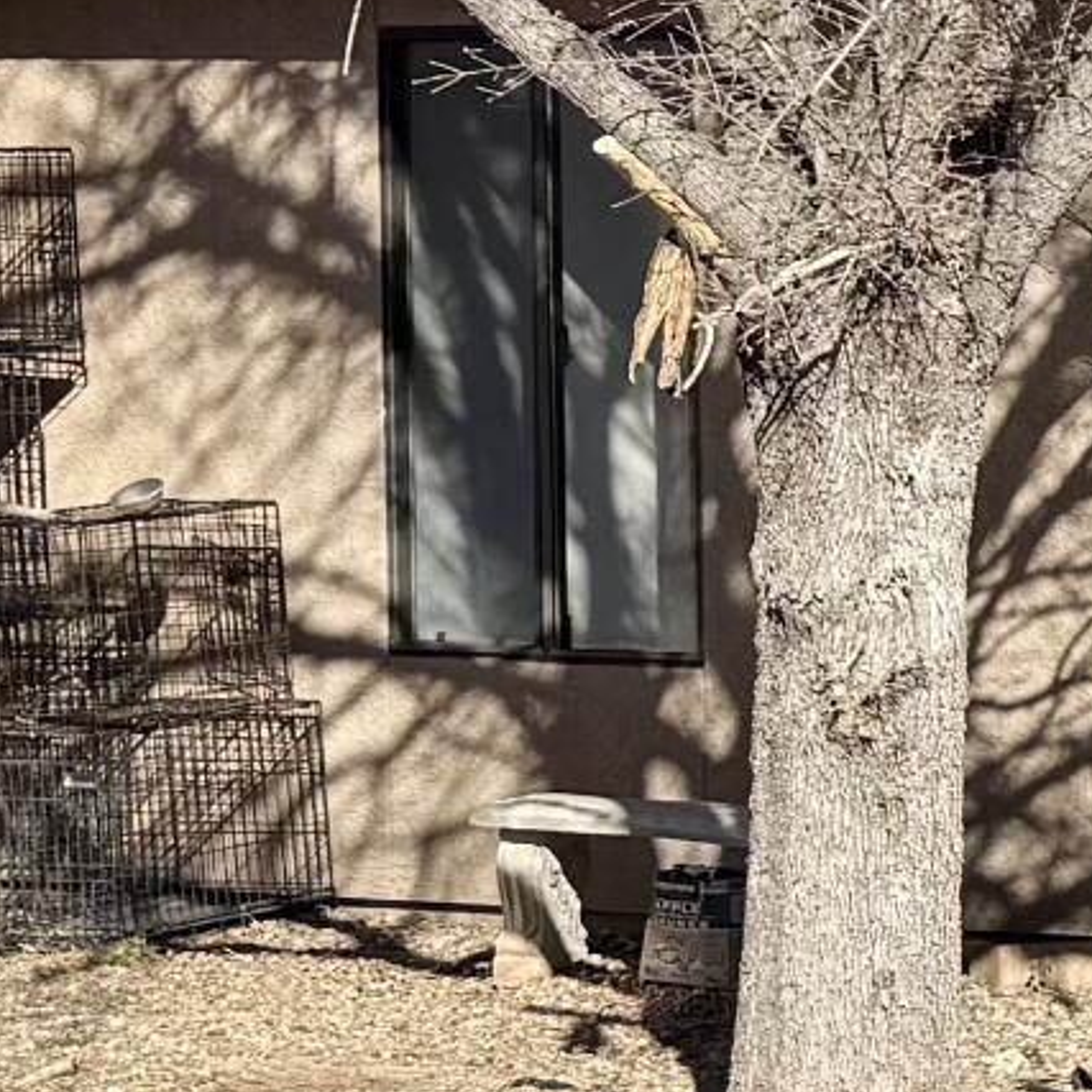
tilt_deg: -4.2
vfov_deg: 11.7
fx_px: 5318
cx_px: 3084
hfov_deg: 9.6
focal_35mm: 149
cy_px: 604
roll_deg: -1.3
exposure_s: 1/4975
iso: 80
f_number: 1.78
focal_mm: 6.76
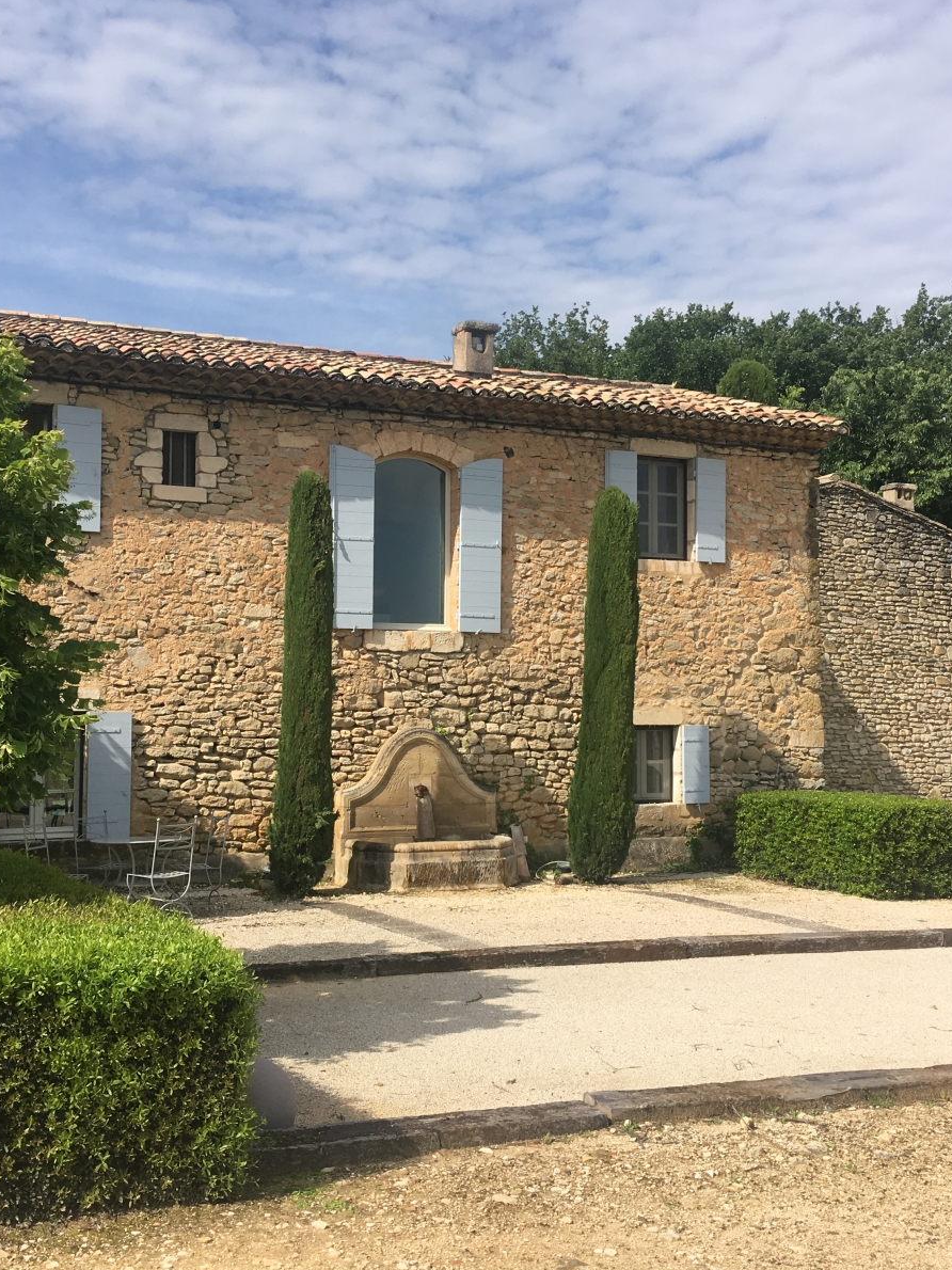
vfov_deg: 47.9
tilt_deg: +1.0
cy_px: 637
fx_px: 1431
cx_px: 451
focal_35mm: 39
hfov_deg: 36.8
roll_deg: -0.3
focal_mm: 4.15
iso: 25
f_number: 2.2
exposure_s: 1/1603
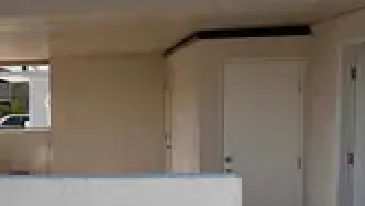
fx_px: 737
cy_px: 164
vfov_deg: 15.9
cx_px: 79
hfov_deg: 27.3
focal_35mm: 76
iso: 16
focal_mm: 3
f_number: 1.8
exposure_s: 1/2227
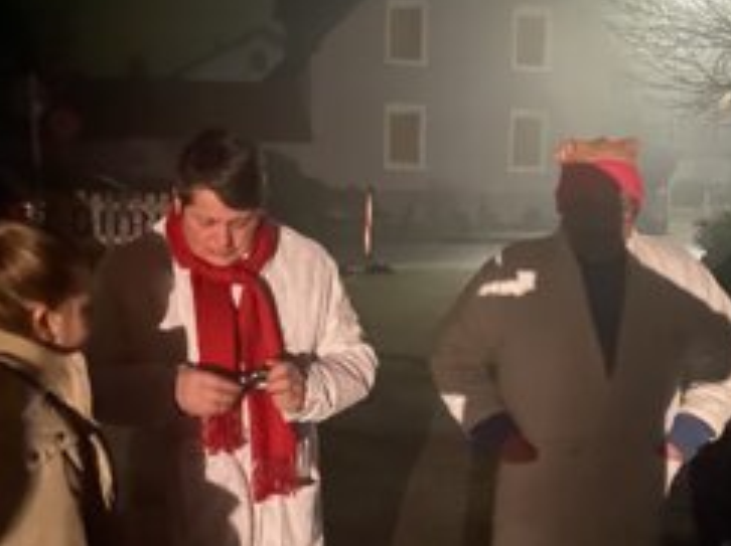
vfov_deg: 33.4
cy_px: 341
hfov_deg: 43.8
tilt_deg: -11.3
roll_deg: -1.8
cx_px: 408
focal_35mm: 43
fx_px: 907
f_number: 1.8
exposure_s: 1/8
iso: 2500
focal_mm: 4.25
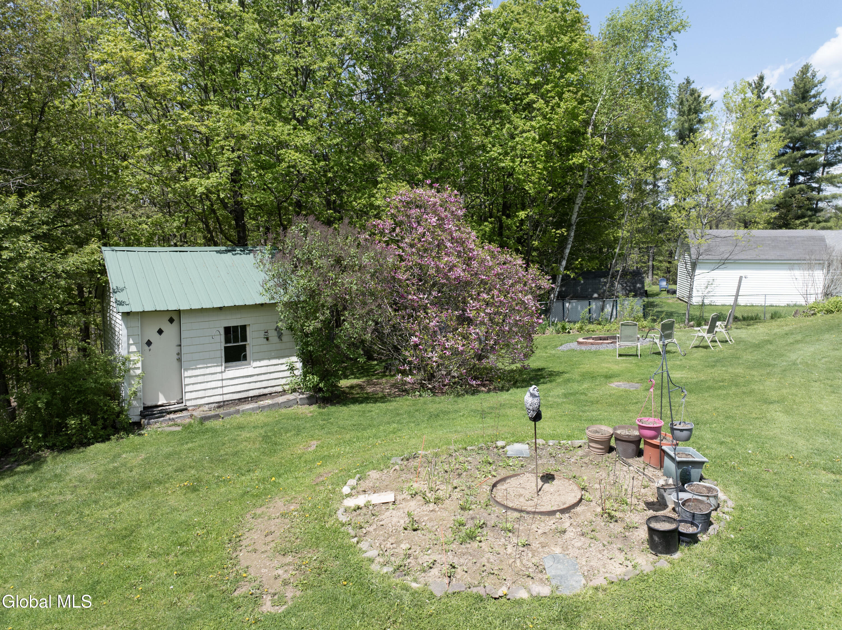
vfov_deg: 56.8
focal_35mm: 24
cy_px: 315
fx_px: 583
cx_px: 421
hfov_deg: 71.6
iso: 100
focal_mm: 12.29
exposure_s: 1/1250
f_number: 2.8
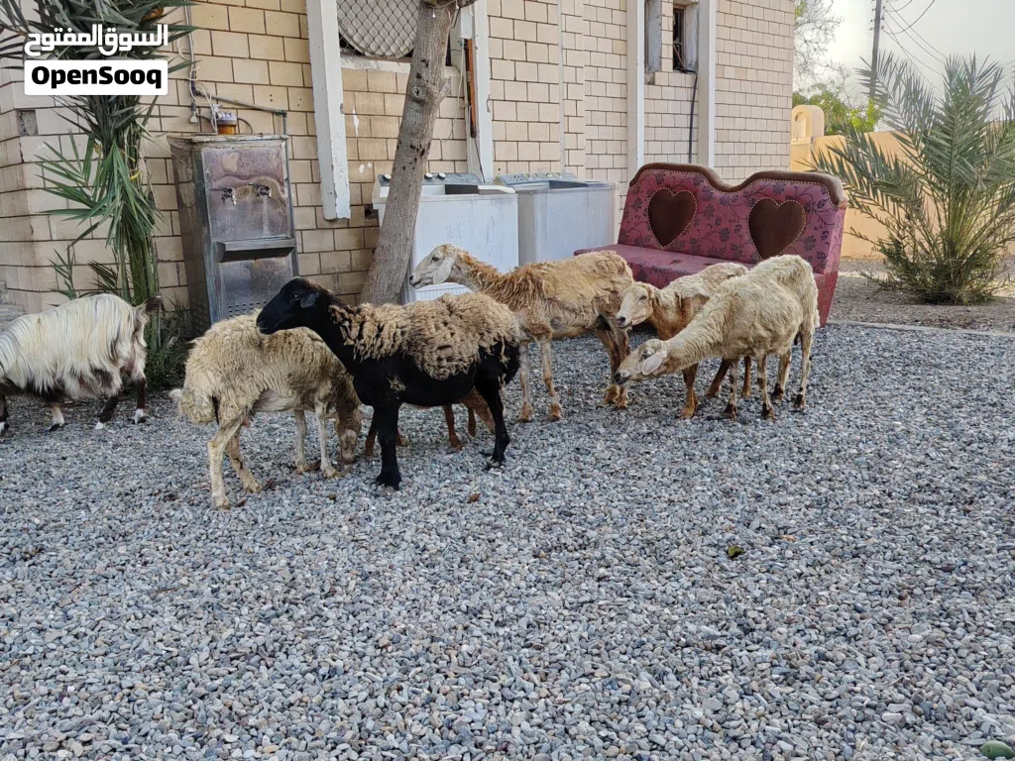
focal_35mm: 32
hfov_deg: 56.8
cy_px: 380
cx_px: 508
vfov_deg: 44.2
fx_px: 938
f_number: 1.75
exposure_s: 1/284
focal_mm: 5.25
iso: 100
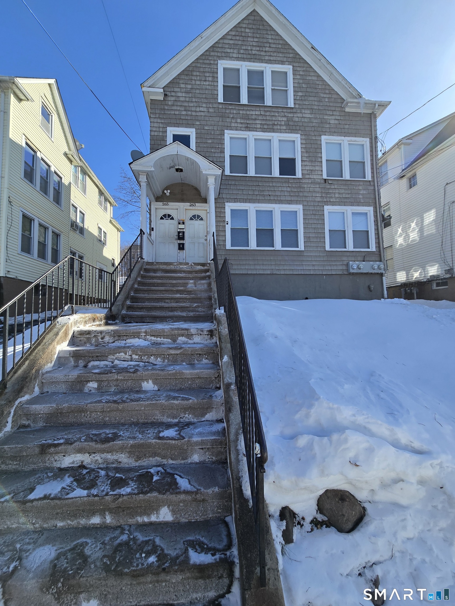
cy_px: 303
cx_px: 228
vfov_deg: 106.2
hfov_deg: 89.9
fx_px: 228
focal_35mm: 13
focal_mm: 2.2
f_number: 2.2
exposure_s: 1/1967
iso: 50
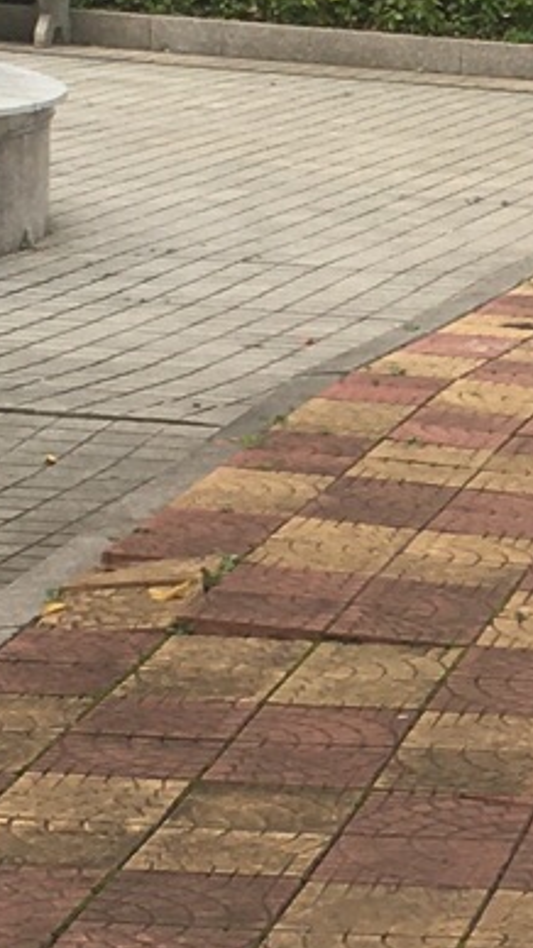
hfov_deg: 7.3
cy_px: 376
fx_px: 4099
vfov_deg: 13.2
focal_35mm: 163
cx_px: 824
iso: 25
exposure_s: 1/1202
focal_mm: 4.15
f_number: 2.2
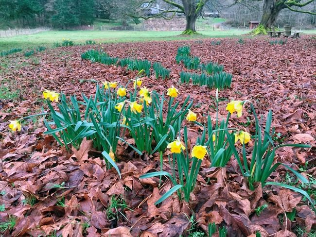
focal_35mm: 29
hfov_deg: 61.6
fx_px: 265
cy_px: 118
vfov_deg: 48.3
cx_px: 158
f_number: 2.2
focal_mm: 4.15
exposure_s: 1/40
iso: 32
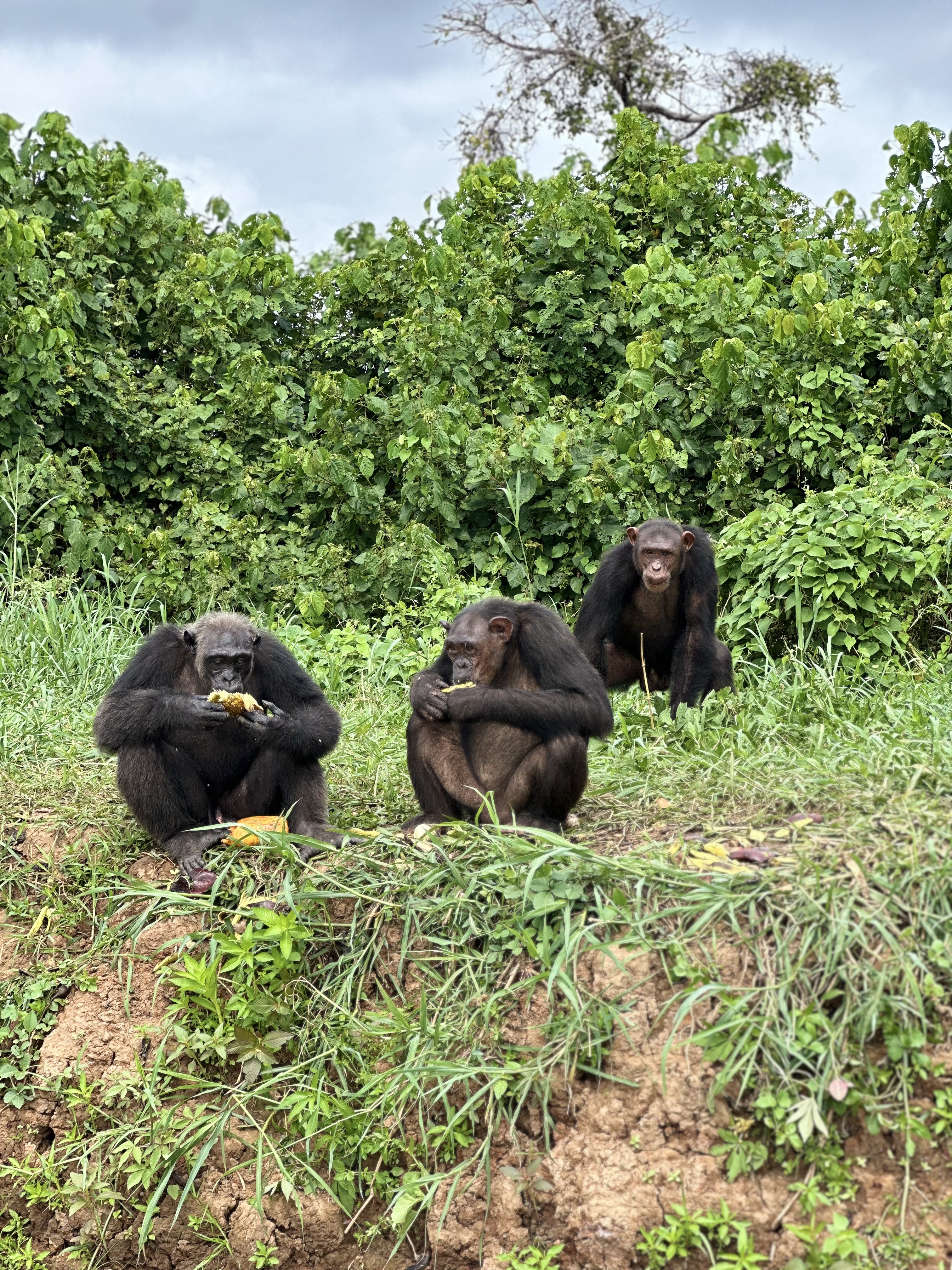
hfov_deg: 19.1
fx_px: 2824
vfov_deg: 25.3
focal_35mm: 77
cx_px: 476
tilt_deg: +1.7
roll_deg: -1.2
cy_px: 635
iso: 25
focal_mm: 9
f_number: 2.8
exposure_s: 1/181
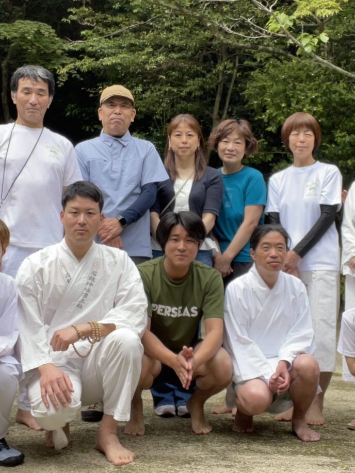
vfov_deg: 37.3
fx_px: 698
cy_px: 180
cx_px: 174
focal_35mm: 51
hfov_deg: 28.5
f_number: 2.2
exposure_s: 1/200
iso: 25
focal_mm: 2.71
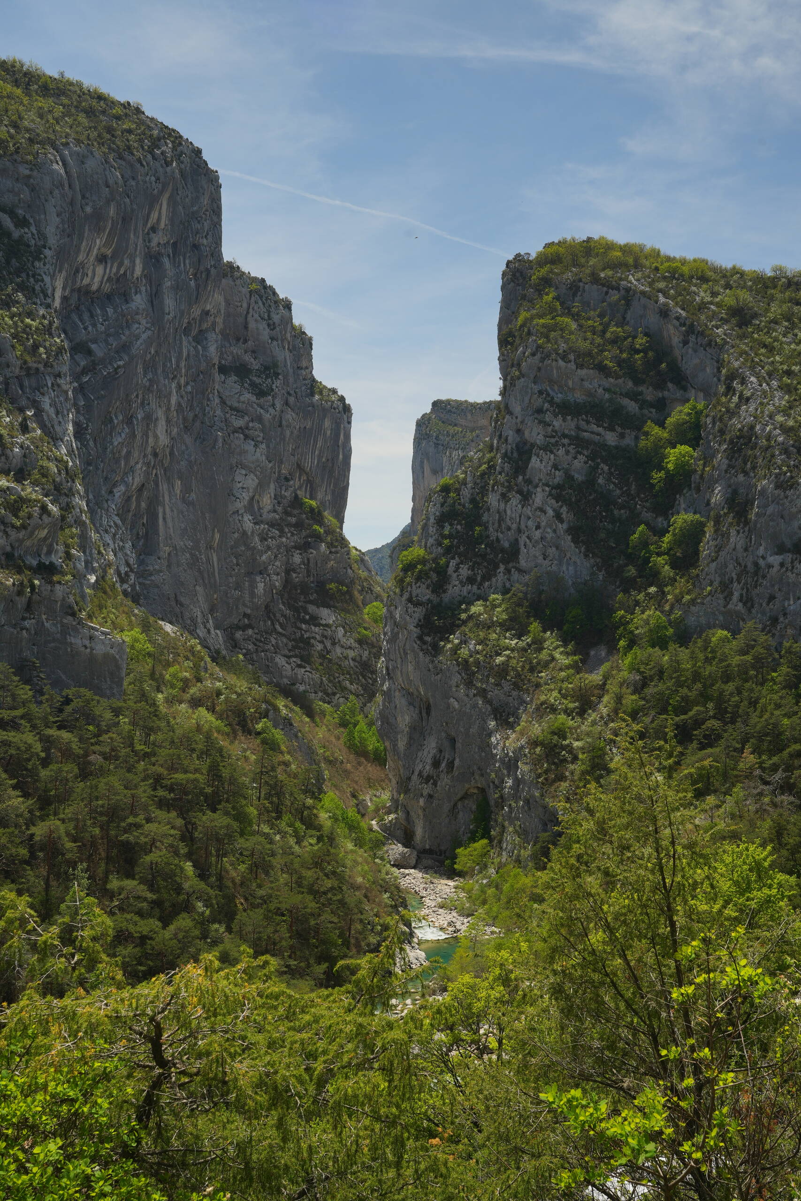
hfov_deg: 37.9
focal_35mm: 35
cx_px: 400
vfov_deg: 54.4
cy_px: 600
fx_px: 1168
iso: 100
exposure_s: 1/125
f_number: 10
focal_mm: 35
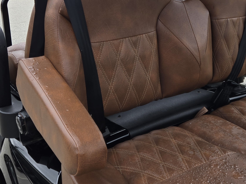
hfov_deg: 34.7
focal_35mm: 55
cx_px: 160
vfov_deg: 25.7
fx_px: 391
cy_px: 17
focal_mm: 5.4
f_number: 1.8
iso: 25
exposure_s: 1/205
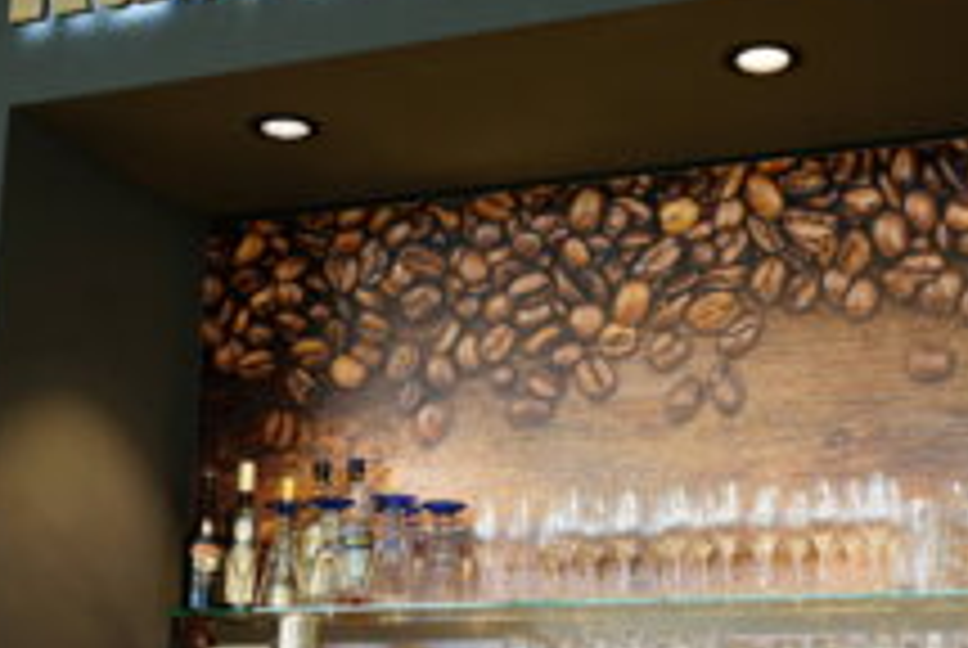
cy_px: 317
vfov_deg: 21.0
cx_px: 477
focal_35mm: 65
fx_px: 1750
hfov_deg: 30.9
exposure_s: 1/60
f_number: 4
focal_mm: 35
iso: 200
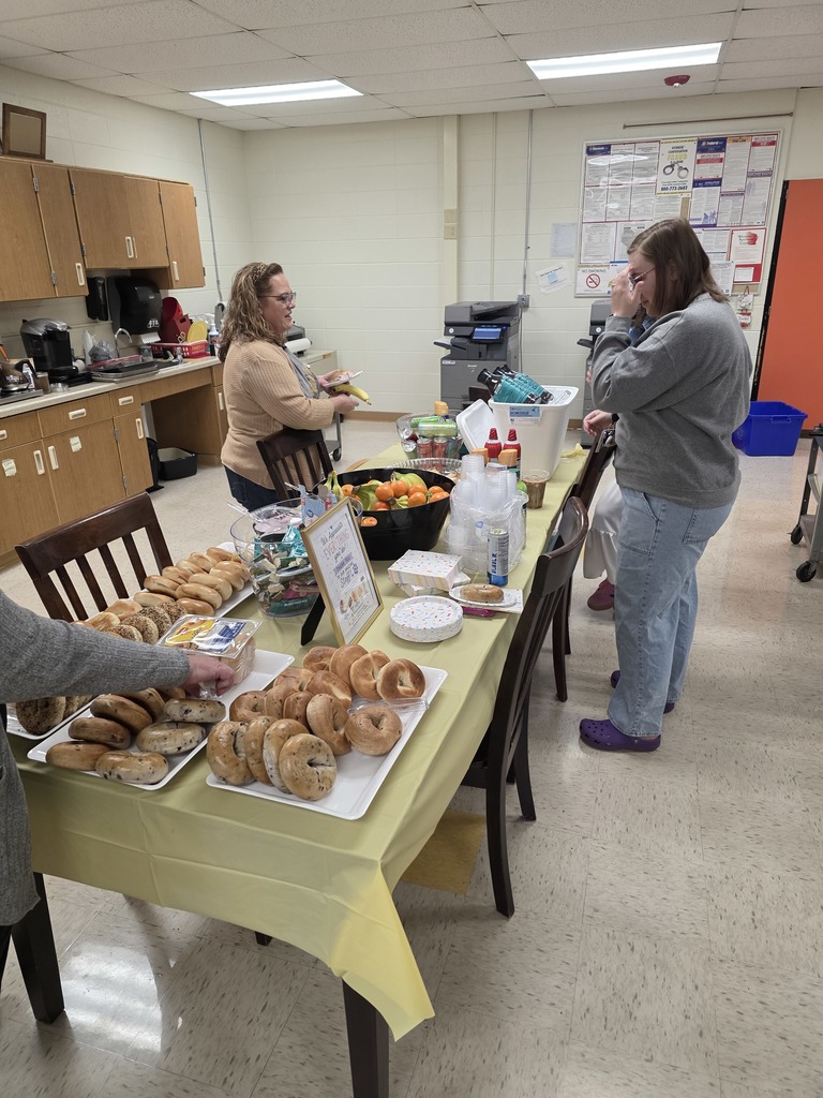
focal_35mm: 23
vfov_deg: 73.9
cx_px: 412
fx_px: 729
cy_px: 549
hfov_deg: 58.9
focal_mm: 6.3
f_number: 1.7
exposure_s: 1/120
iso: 320
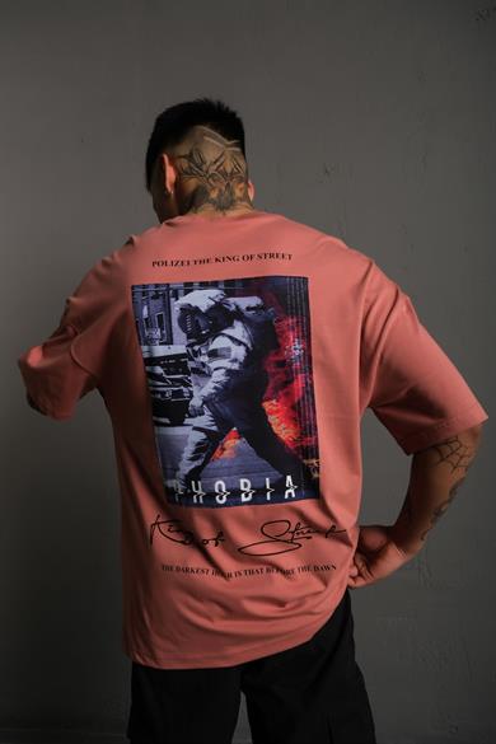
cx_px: 248
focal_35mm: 27
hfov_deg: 47.9
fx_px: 558
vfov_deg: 67.4
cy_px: 372
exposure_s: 1/160
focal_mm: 18
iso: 160
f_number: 5
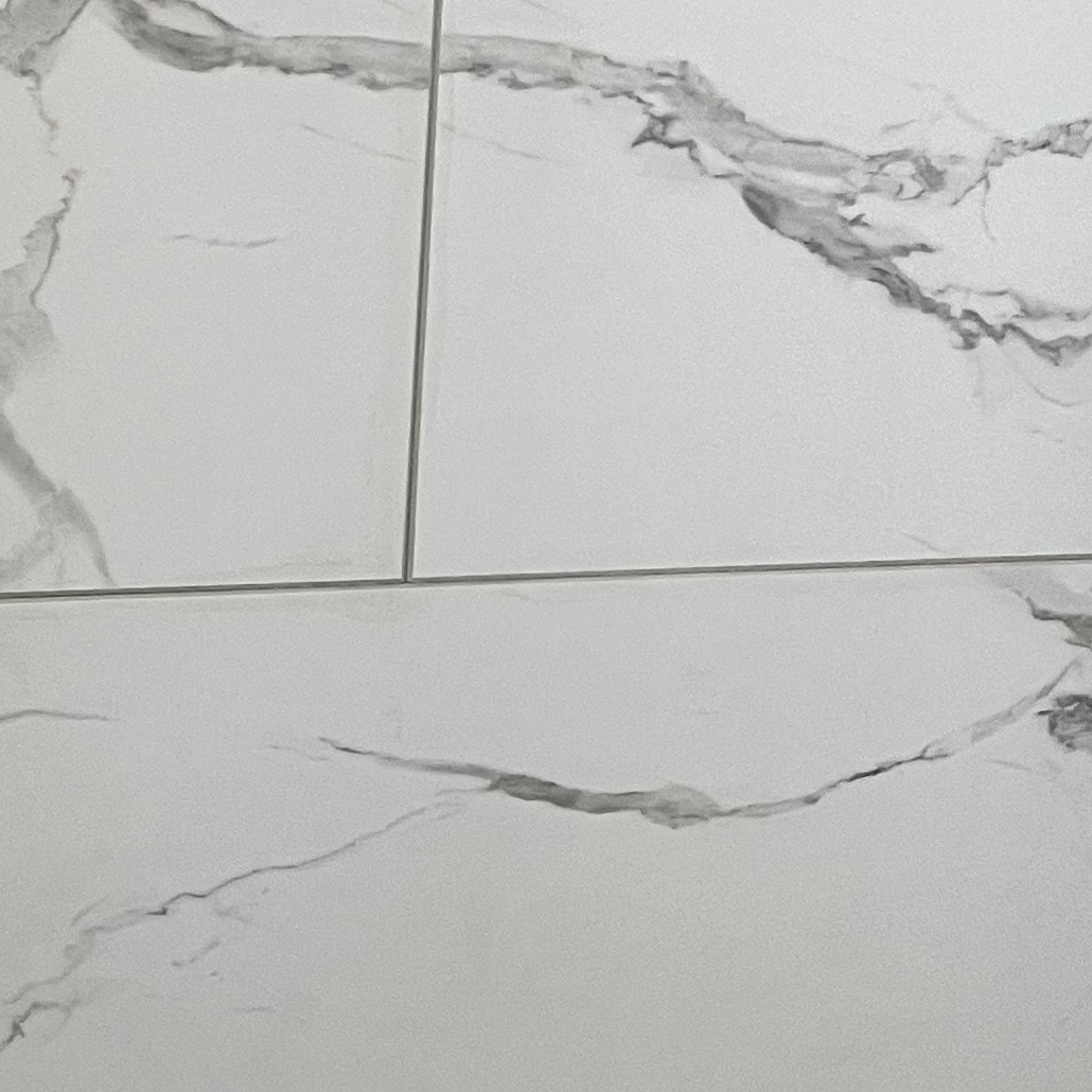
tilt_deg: -17.0
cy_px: 881
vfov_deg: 19.1
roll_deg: +0.7
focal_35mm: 90
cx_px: 61
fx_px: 3212
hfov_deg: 18.9
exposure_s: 1/60
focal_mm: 5.1
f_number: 1.6
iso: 160
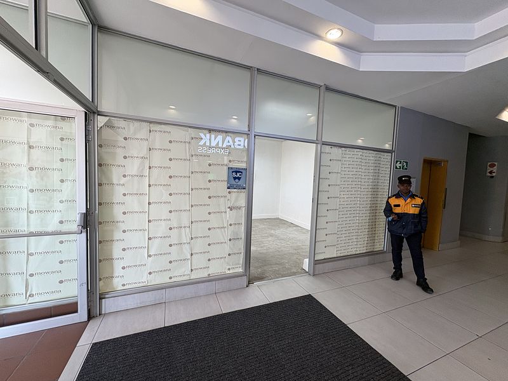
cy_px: 190
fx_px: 205
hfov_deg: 102.1
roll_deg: +0.1
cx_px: 254
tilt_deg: -5.2
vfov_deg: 85.7
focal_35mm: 14
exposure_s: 1/100
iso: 100
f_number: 2.2
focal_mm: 2.22
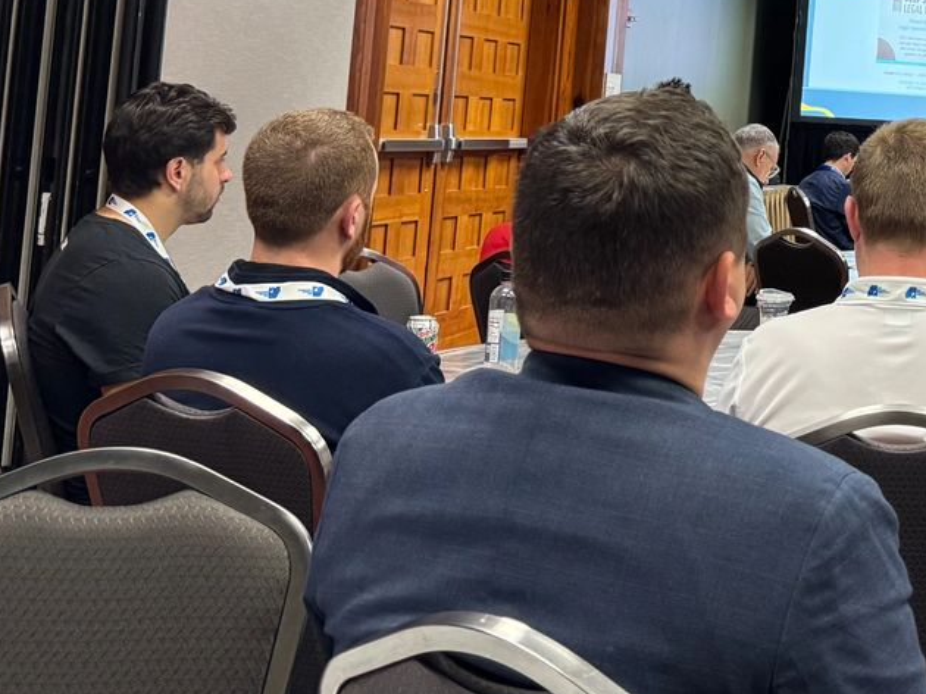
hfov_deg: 28.2
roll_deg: -3.1
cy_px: -7
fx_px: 1631
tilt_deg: +4.6
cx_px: 1072
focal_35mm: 61
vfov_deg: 23.0
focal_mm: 6.76
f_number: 1.78
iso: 320
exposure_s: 1/60
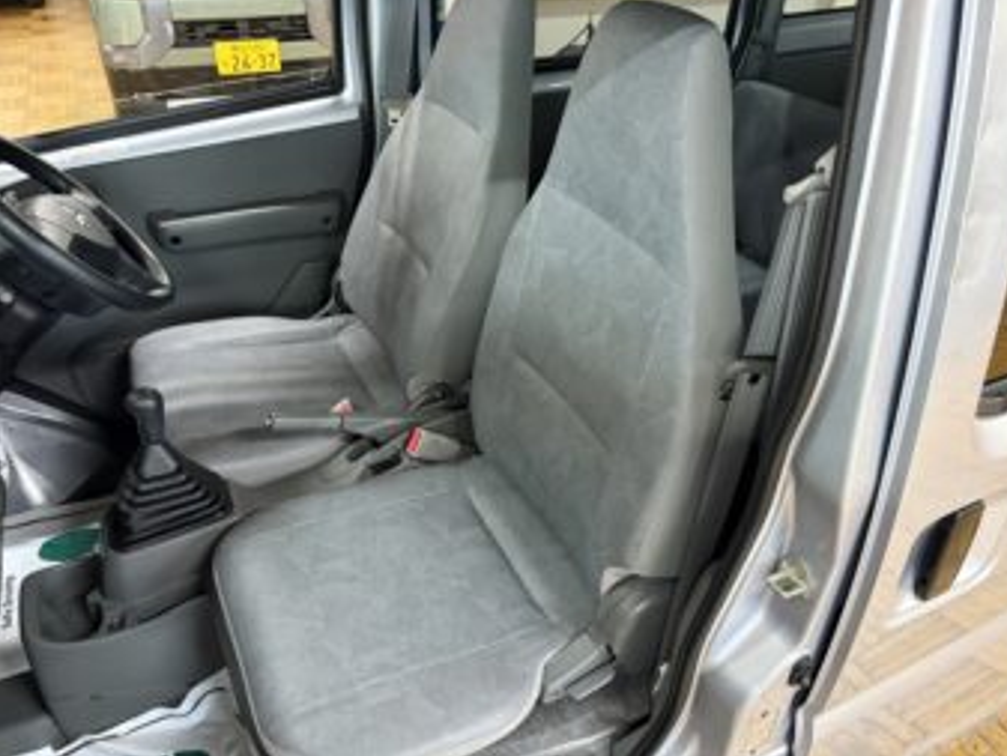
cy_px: 366
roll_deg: -1.1
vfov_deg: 51.4
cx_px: 517
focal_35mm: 27
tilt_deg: -34.4
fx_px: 786
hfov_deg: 65.3
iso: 400
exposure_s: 1/50
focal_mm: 5.96
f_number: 1.6
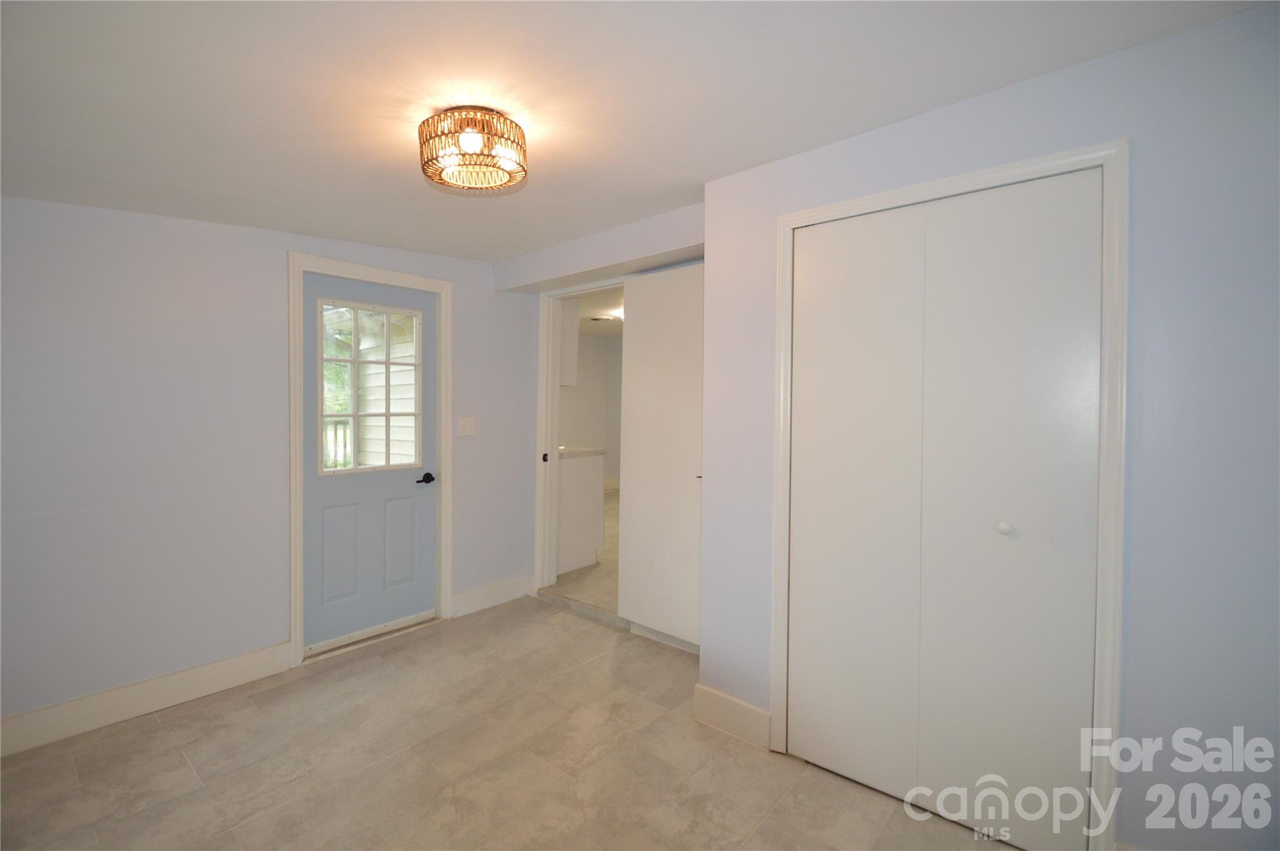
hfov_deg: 100.4
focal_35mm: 15
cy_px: 426
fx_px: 533
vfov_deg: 77.2
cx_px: 640
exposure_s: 1/60
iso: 400
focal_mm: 10
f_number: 4
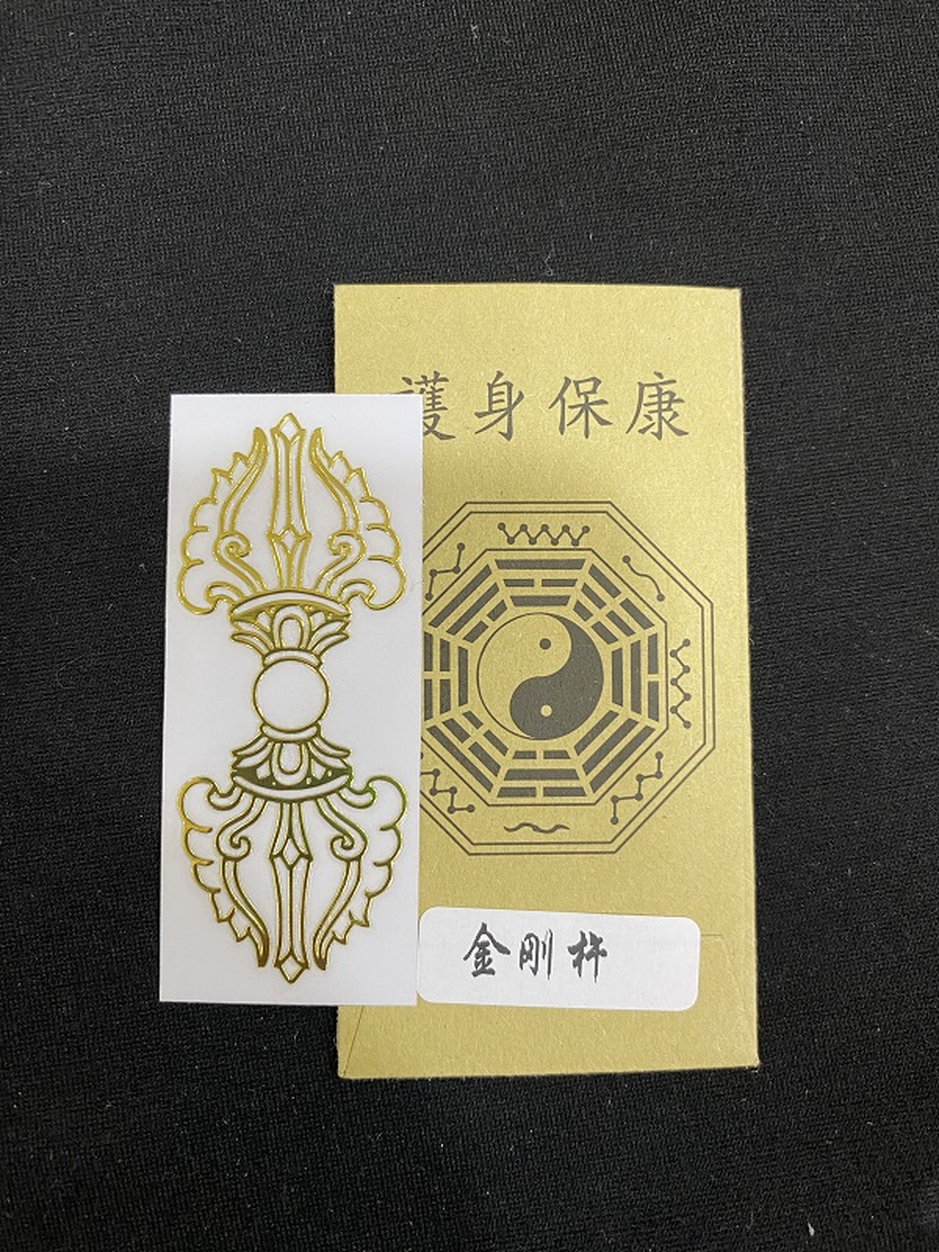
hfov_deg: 53.1
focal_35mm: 26
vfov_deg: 67.3
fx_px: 940
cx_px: 470
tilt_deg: -85.7
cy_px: 626
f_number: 1.8
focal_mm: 4.25
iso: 200
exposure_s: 1/50
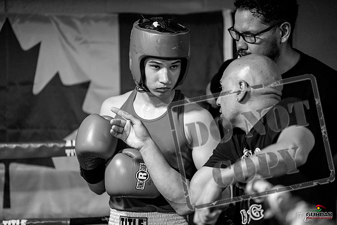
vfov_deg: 9.2
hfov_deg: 13.7
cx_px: 168
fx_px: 1404
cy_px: 112
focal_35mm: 150
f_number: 2
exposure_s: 1/1000
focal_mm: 150
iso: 4000
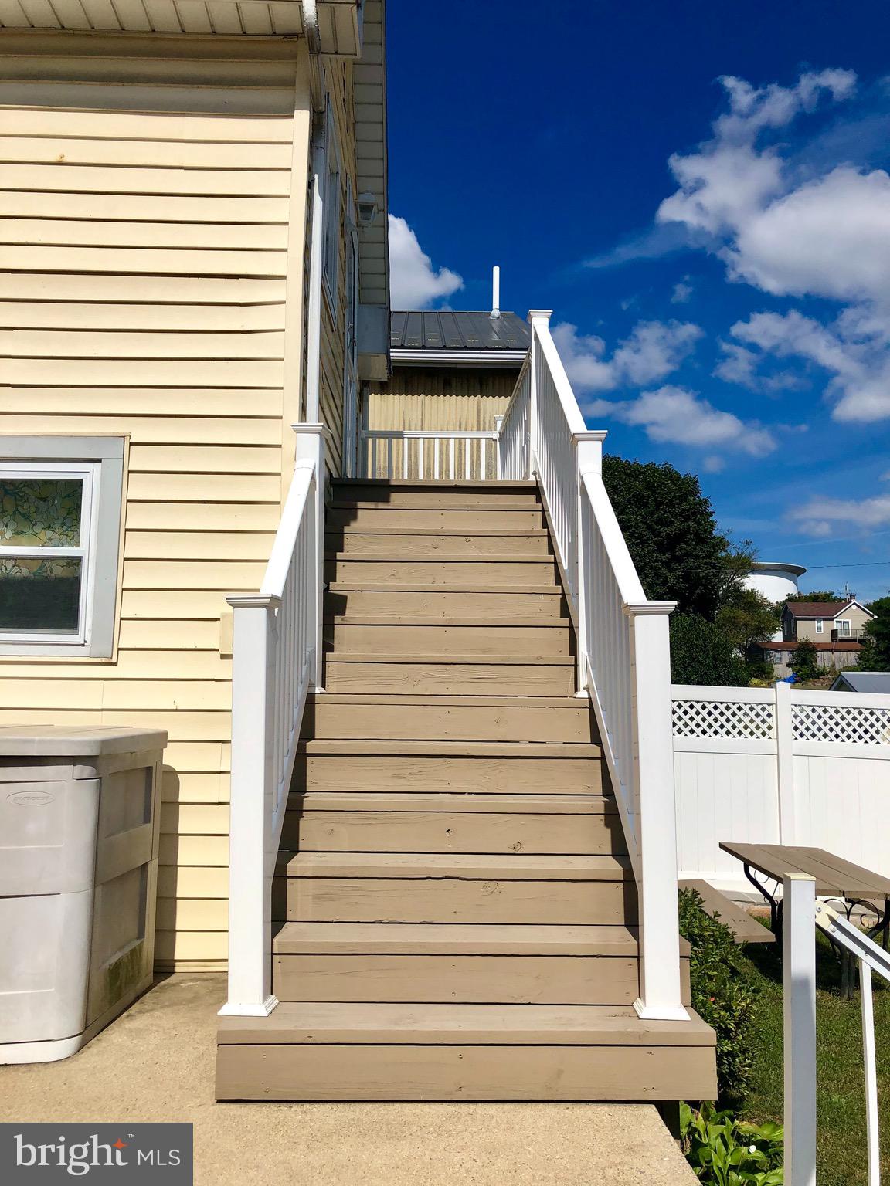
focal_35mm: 28
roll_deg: +0.0
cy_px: 593
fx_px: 960
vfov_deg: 63.4
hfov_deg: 49.7
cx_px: 445
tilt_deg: +5.4
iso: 25
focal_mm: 3.99
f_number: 1.8
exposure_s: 1/6098
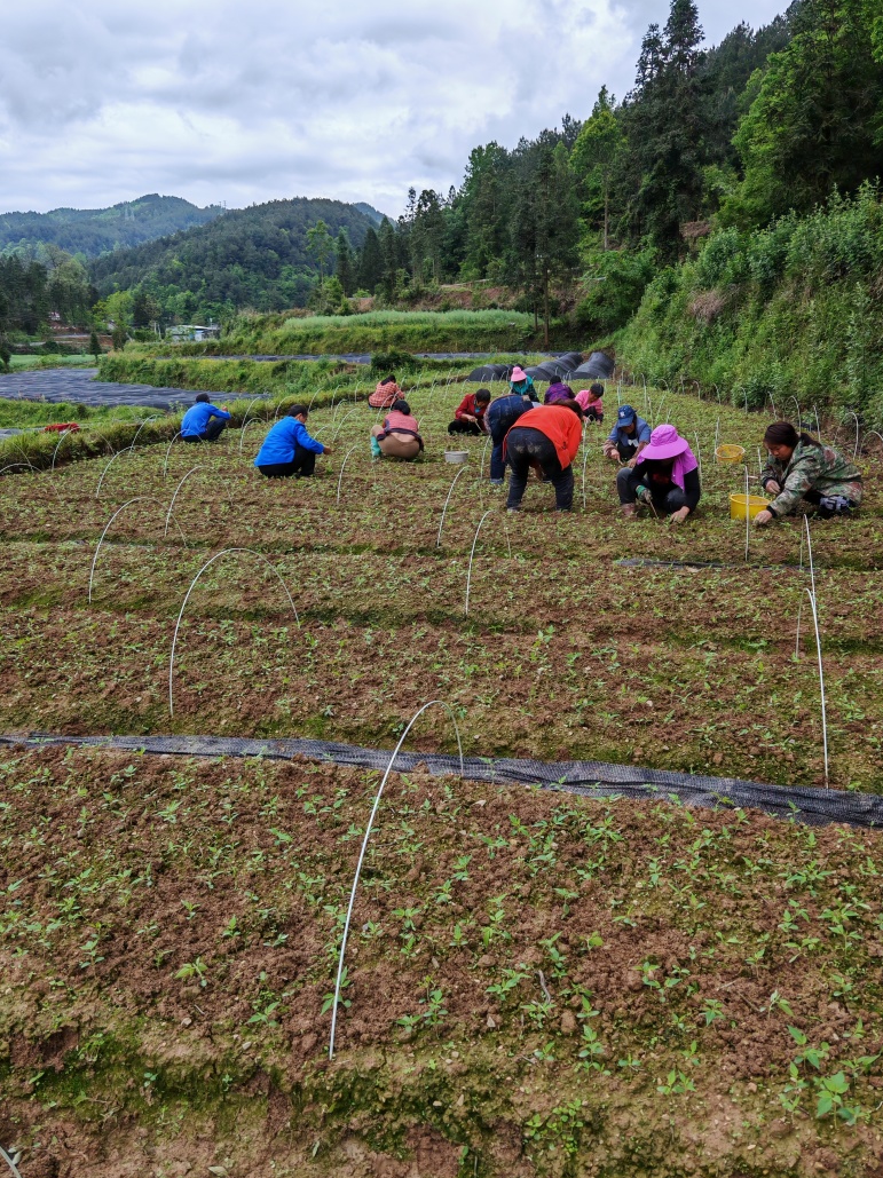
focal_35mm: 28
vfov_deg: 63.5
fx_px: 953
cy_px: 590
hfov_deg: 49.7
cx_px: 449
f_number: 1.9
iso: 50
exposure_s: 1/1400
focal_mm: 6.67
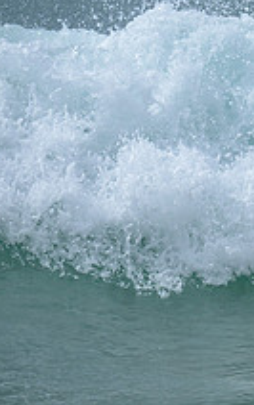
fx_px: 24599
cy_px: 133
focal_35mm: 2227
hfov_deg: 0.6
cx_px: 483
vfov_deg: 0.9
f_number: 6.3
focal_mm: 800
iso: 100
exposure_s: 1/2000
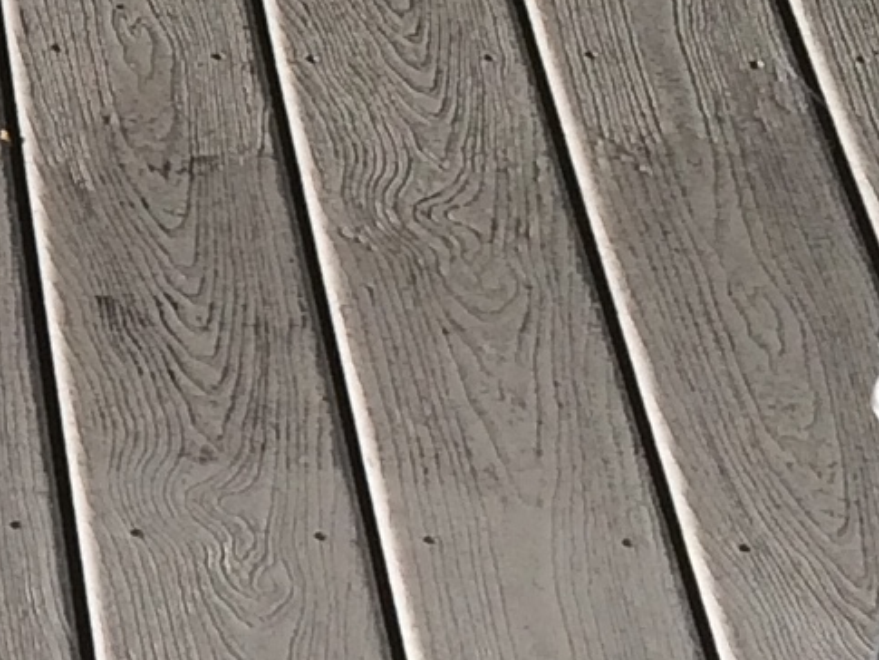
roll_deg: -0.7
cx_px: -629
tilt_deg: -37.6
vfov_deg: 7.6
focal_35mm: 195
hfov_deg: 9.7
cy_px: 350
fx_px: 4953
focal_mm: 4.15
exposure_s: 1/213
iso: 32
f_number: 2.2
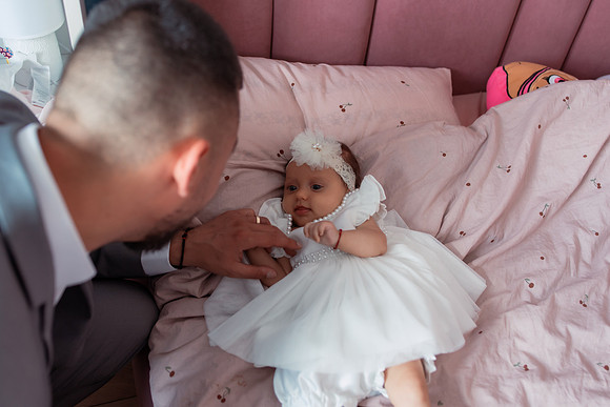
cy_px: 204
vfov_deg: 37.9
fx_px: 593
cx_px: 305
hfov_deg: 54.4
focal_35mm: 35
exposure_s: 1/200
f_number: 3.2
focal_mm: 35
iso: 640
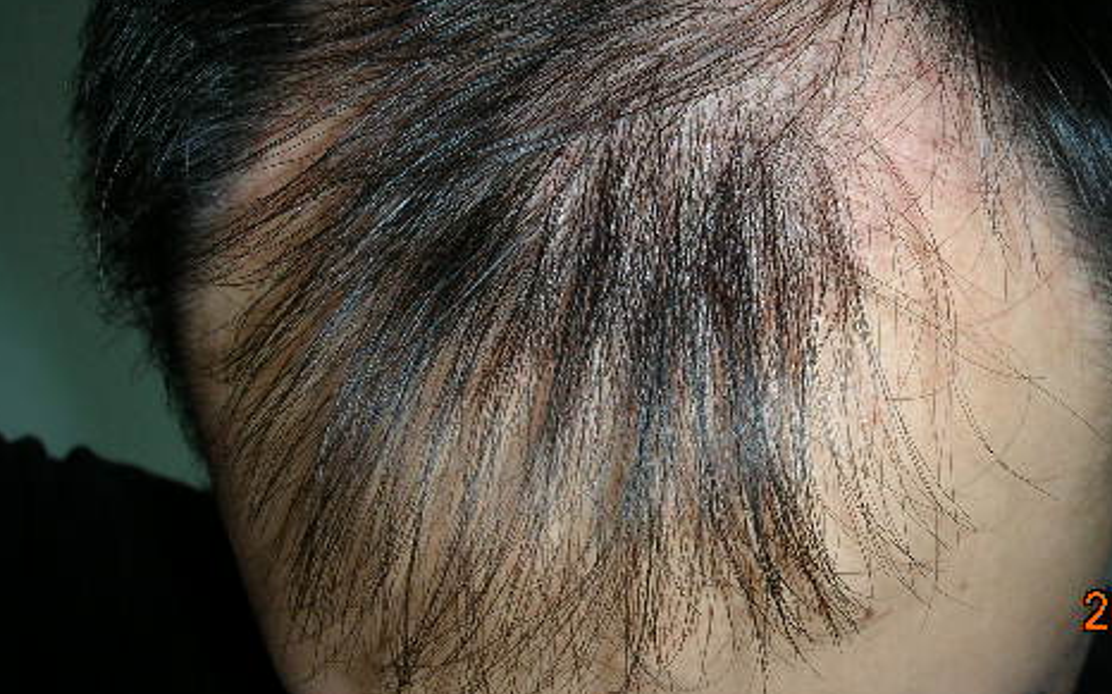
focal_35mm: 51
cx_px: 706
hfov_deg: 39.3
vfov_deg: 25.0
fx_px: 1545
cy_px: 157
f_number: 3
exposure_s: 1/60.1
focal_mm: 5.8
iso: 50
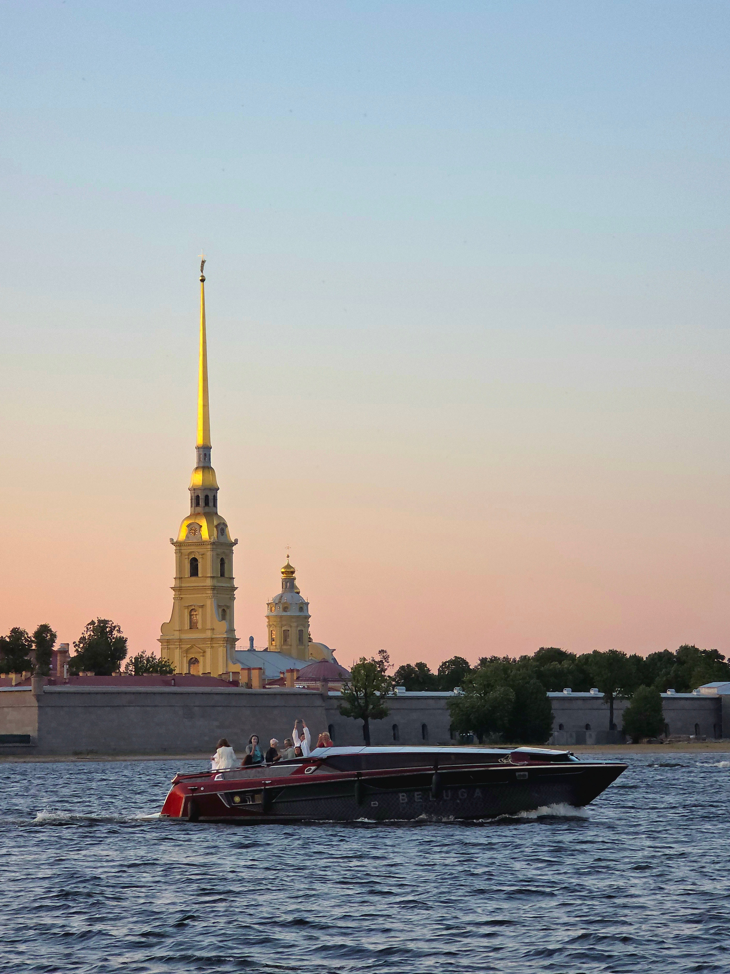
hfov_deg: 12.0
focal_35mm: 123
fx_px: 3459
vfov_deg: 16.0
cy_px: 483
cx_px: 381
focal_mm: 18.6
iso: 160
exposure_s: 1/101
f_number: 3.4
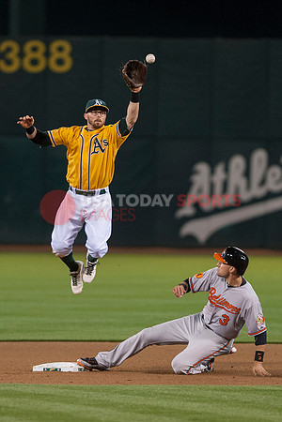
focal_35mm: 300
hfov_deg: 4.6
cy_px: 211
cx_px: 141
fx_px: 3525
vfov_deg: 6.9
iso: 2500
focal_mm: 300
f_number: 2.8
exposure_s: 1/1600
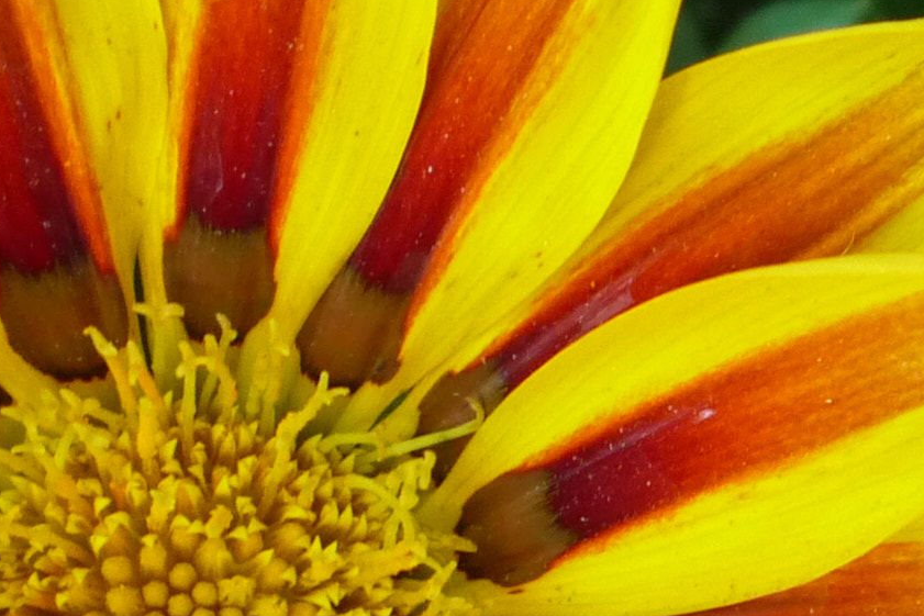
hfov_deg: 26.0
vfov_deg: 17.7
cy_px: 564
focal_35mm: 76
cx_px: 775
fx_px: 1951
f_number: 3.3
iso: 200
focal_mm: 5.2
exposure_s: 1/125
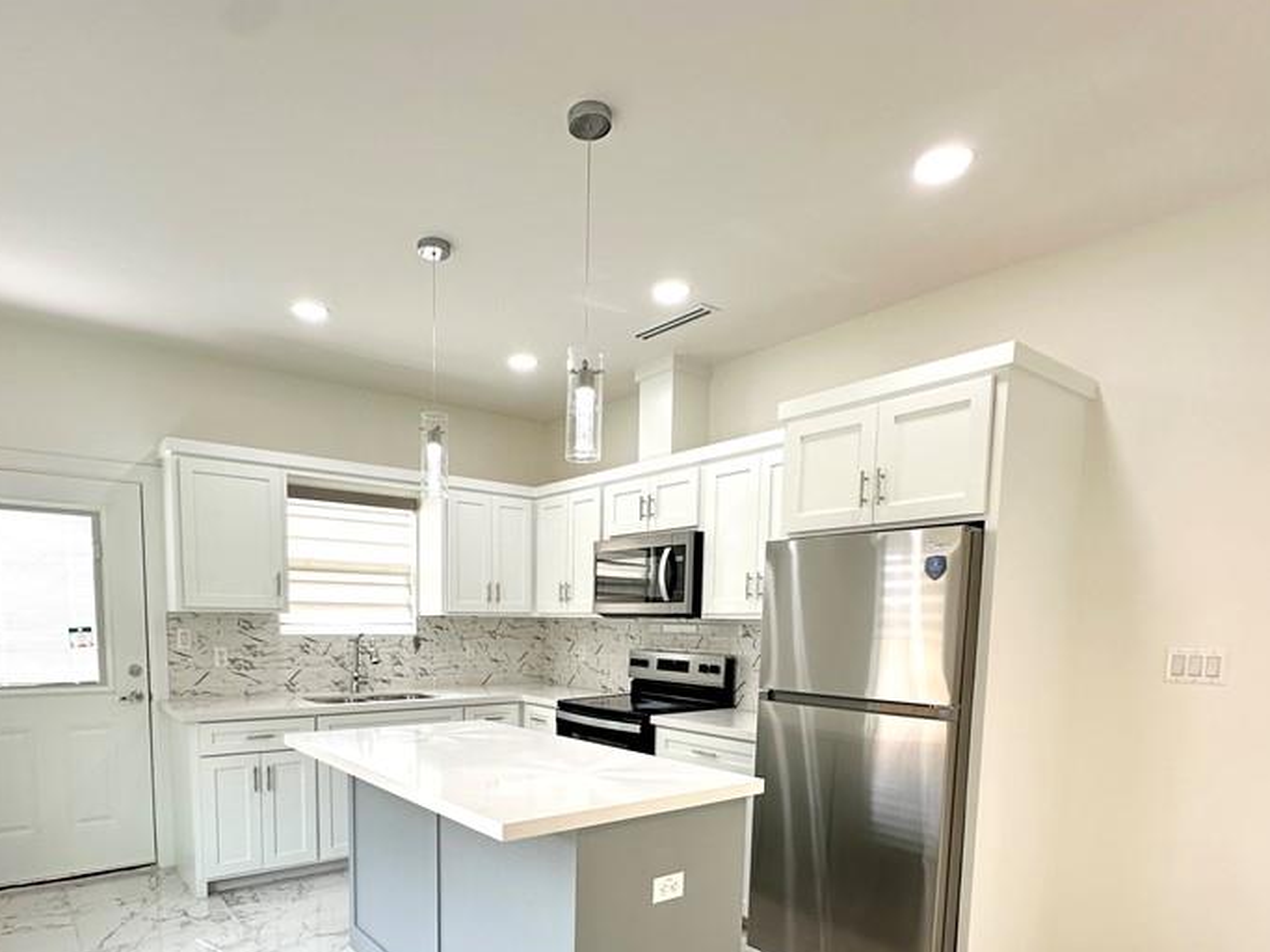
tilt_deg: -4.5
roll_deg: -0.9
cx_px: 552
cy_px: 699
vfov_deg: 60.4
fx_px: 770
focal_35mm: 21
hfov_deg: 78.6
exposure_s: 1/120
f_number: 2.2
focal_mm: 2.22
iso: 160
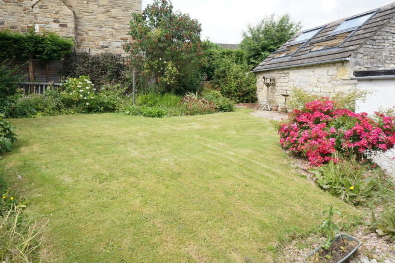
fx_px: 263
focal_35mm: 24
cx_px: 198
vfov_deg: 53.0
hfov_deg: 73.8
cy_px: 132
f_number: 7.1
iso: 100
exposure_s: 1/100
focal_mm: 16
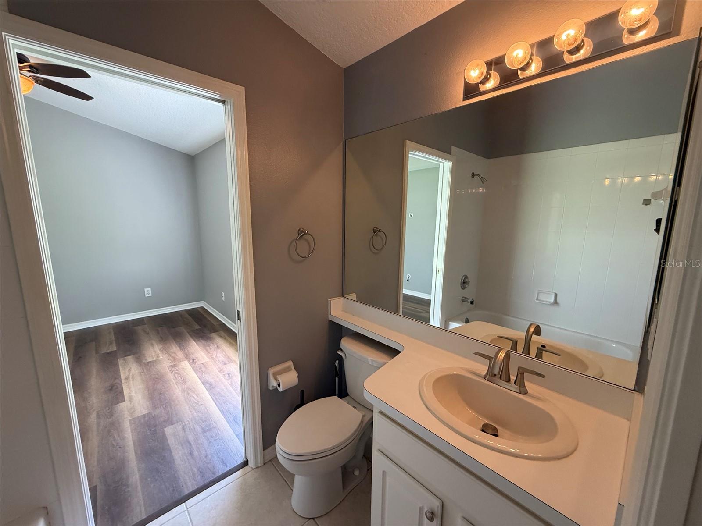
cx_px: 351
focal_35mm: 14
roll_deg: -0.4
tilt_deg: -9.0
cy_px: 263
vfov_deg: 85.7
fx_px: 284
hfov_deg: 102.1
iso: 250
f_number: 2.2
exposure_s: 1/120
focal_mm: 2.22
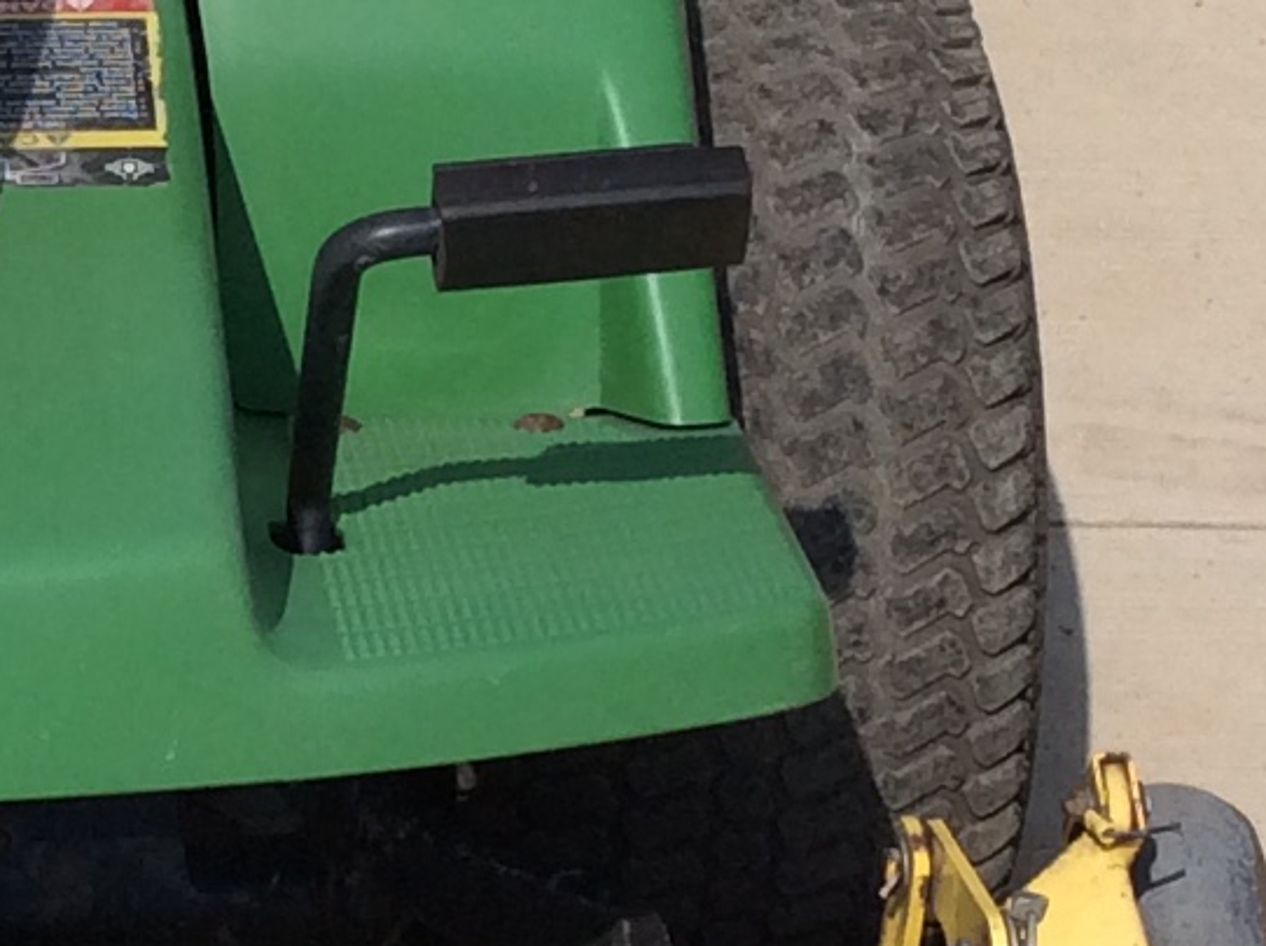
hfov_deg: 12.8
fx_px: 5588
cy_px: 505
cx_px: -26
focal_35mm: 153
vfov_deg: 9.7
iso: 32
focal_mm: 3.3
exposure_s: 1/1789
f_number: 2.4
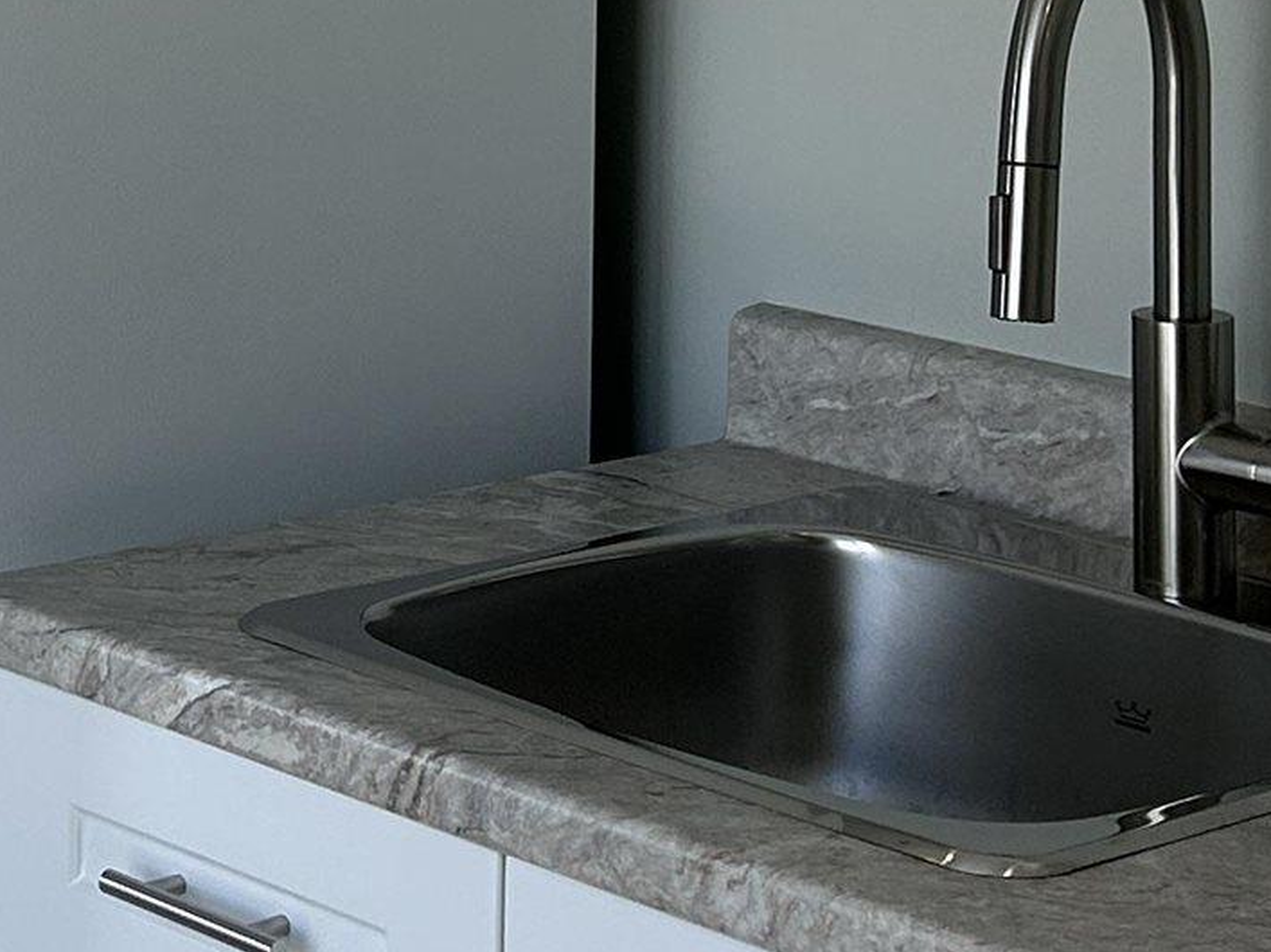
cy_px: -366
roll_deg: -1.1
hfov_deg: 17.2
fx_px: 4148
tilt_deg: +0.7
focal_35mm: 113
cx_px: 142
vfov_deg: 12.6
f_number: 1.5
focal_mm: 5.7
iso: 50
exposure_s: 1/366
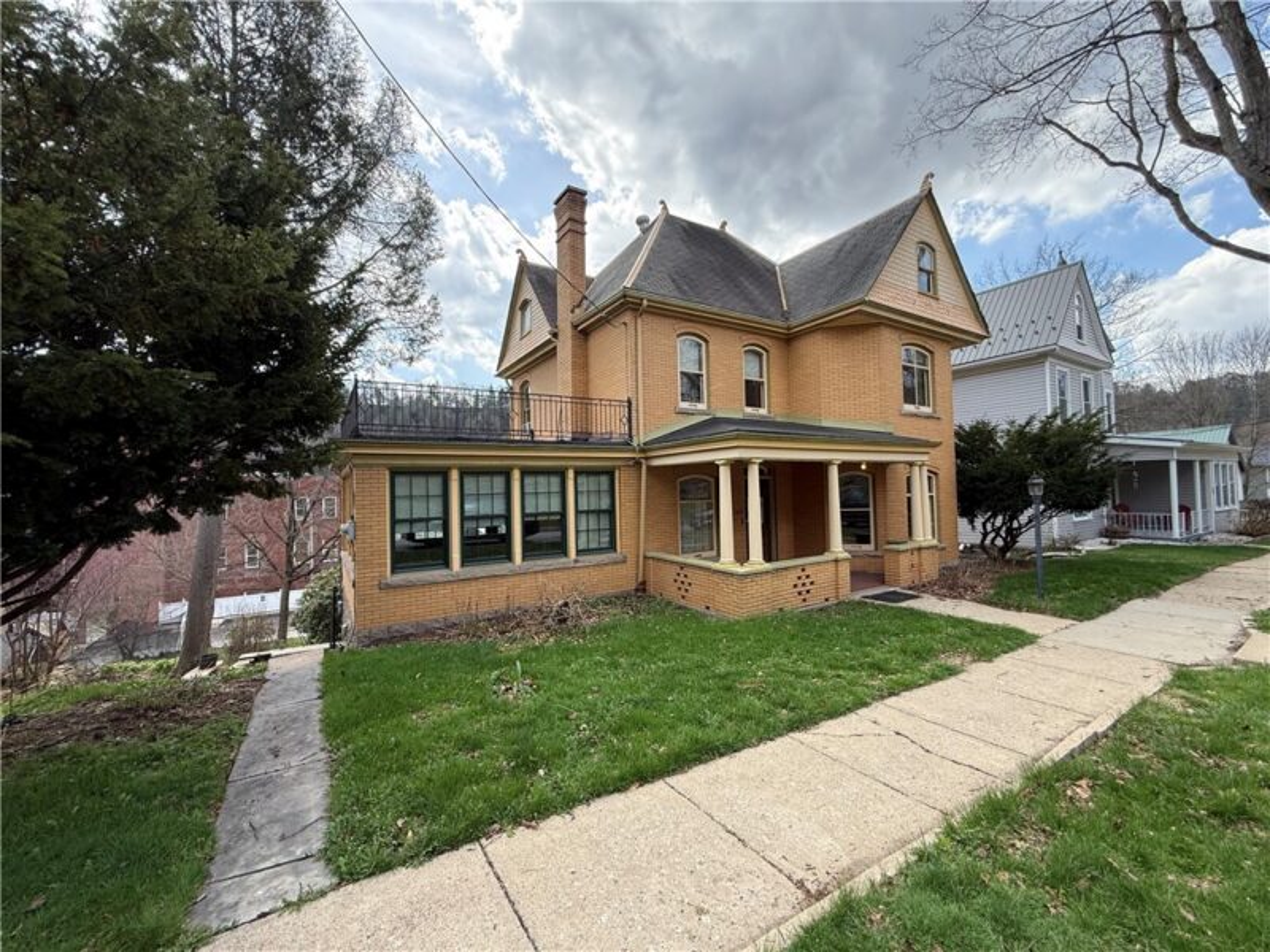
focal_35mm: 14
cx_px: 635
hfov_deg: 102.1
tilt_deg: +3.4
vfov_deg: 85.7
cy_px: 476
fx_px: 514
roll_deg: +1.4
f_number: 2.2
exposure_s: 1/502
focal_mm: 2.22
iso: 64
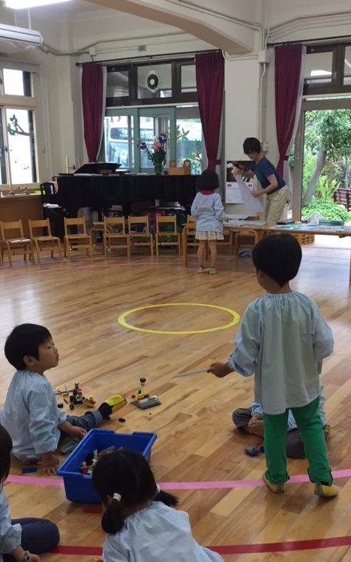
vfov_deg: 47.1
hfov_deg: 30.5
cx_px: 176
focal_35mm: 42
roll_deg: +0.2
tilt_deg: -13.5
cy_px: 314
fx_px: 643
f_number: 2.2
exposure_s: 1/30
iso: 50
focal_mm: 4.15
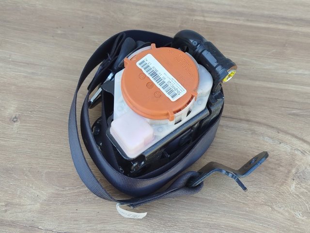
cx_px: 155
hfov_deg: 39.7
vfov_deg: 30.3
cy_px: 116
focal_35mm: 48
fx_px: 430
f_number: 1.7
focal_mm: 5.31
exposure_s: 1/100
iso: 64
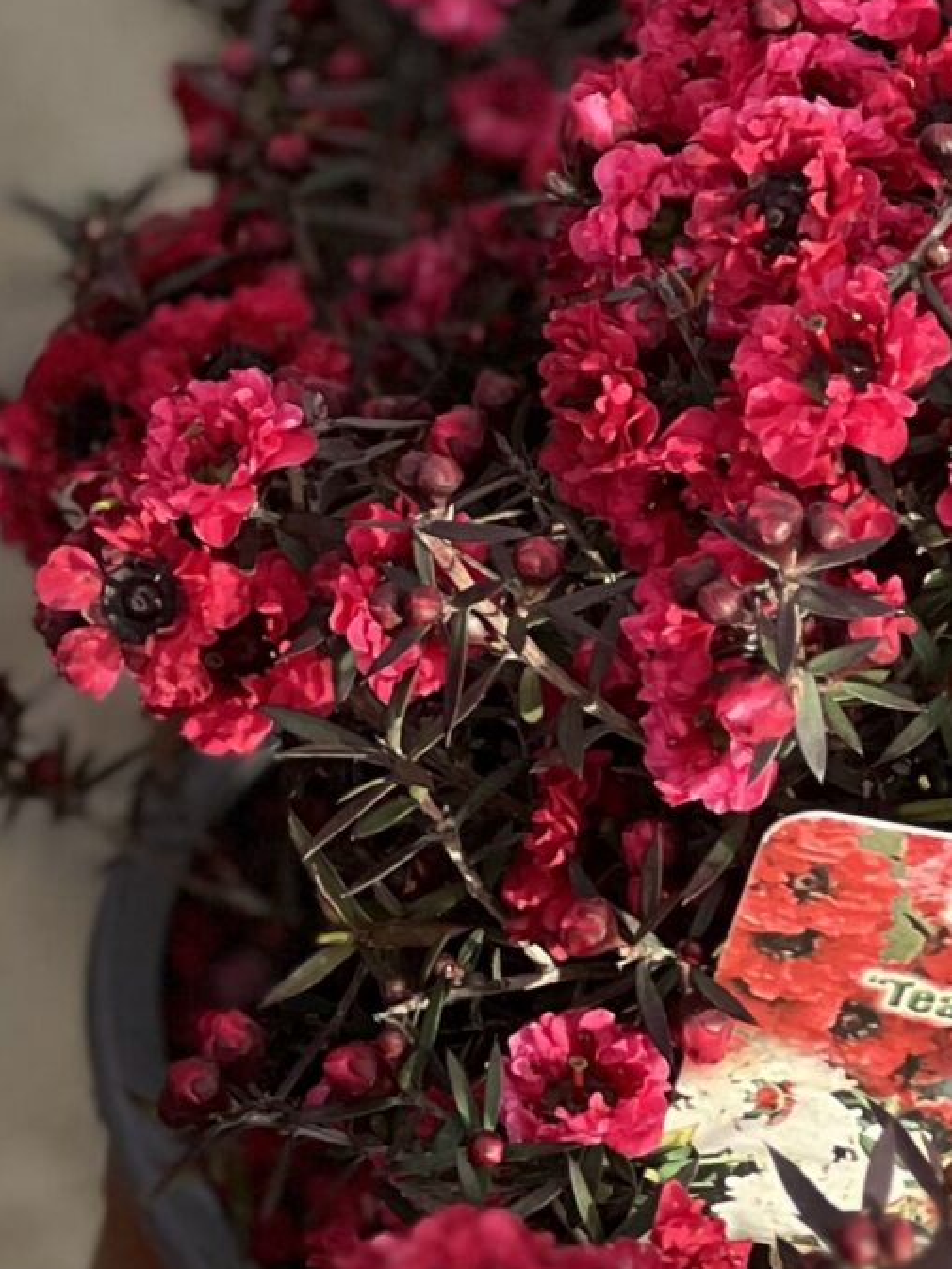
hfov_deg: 5.1
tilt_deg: -31.5
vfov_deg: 6.7
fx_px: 10741
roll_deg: -19.0
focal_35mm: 293
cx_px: 119
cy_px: -9
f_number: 2.8
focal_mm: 9
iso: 80
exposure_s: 1/121
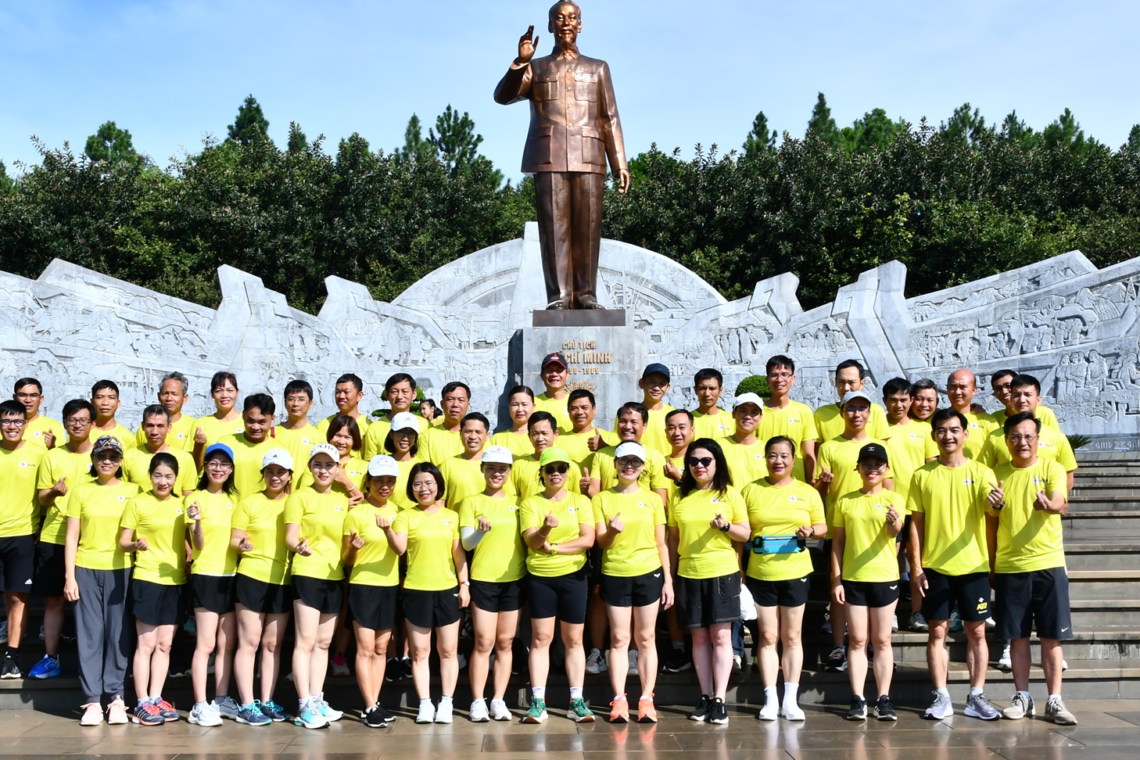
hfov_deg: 45.4
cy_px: 462
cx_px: 529
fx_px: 1362
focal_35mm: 43
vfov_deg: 31.1
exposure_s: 1/125
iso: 100
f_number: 14
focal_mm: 22
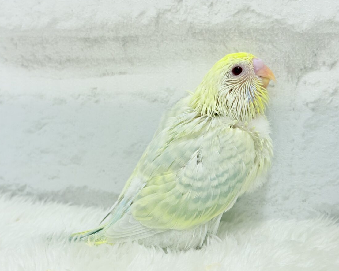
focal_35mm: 55
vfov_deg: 27.6
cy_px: 136
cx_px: 180
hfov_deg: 34.1
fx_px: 552
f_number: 1.6
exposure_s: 1/100
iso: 80
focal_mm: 5.96
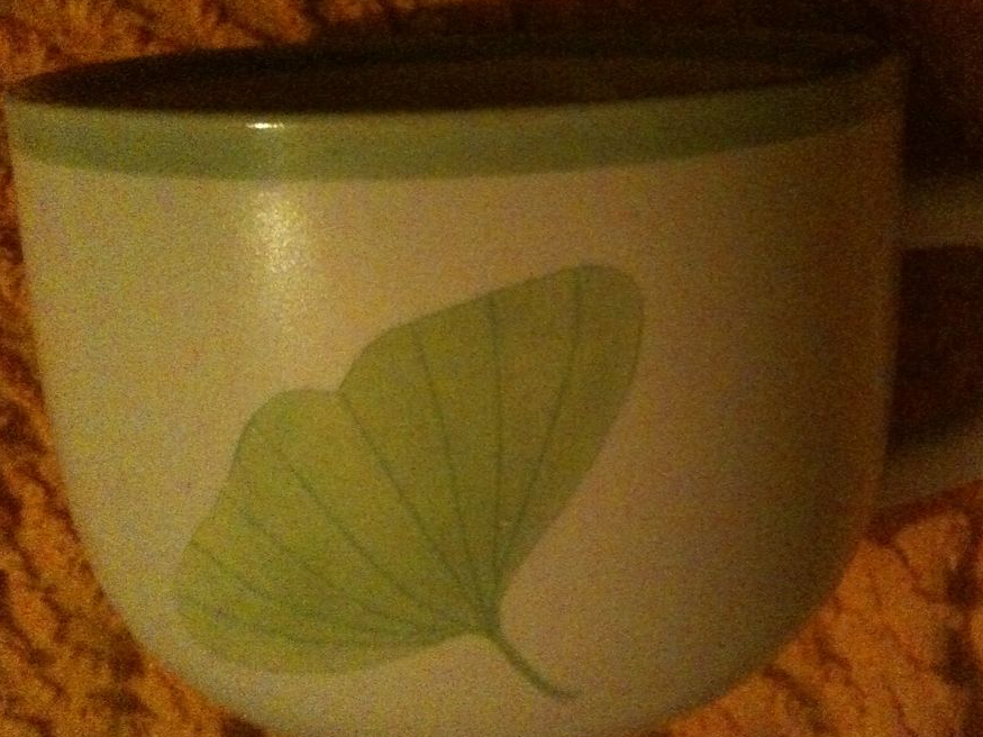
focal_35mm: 40
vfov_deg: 35.9
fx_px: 1136
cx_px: 546
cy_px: 362
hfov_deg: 46.7
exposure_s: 1/10
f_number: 2.8
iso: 1000
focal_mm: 3.85
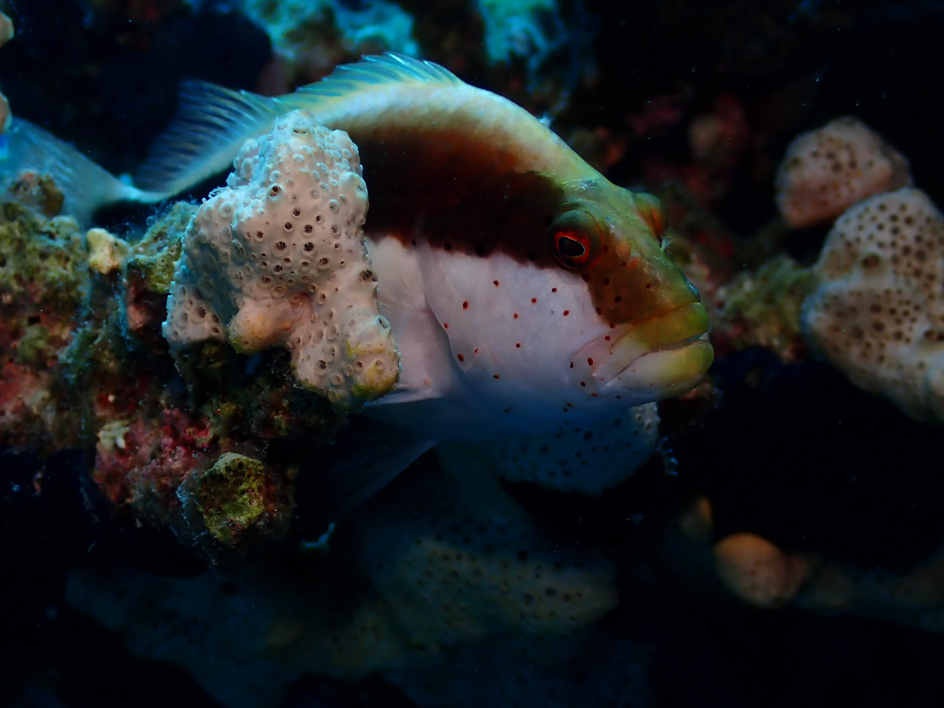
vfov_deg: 20.4
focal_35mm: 72
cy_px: 349
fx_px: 1963
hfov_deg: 27.0
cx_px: 433
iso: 100
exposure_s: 1/640
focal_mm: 11.09
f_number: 3.6
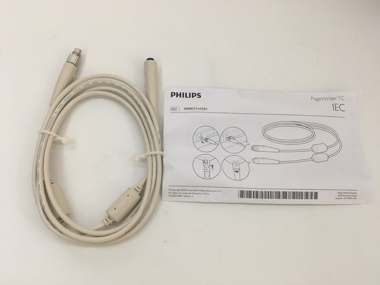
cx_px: 190
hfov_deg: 61.7
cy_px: 142
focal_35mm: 29
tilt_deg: -72.8
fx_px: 318
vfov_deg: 48.2
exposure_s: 1/33
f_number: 2.2
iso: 25
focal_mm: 4.15
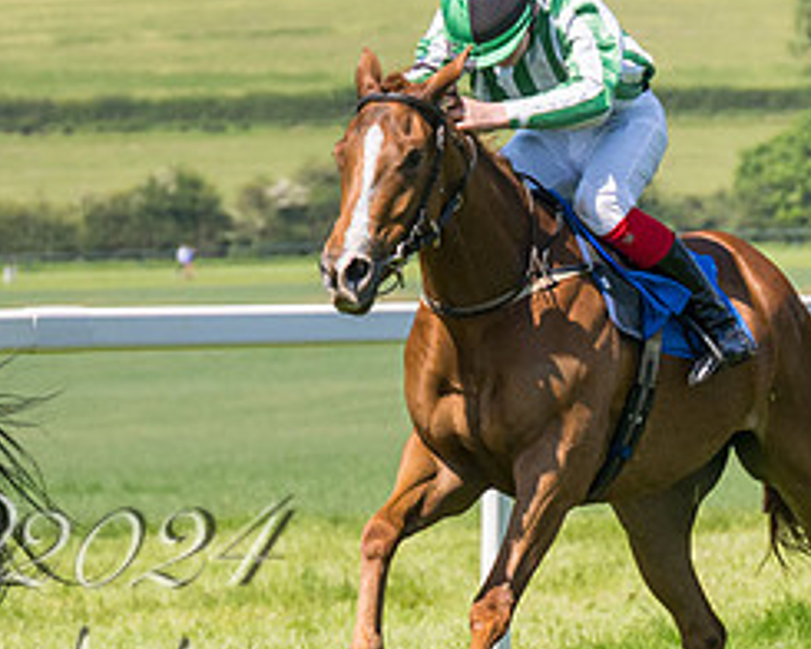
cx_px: -364
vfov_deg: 3.9
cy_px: 326
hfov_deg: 4.8
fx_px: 9649
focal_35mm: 402
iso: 400
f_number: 5
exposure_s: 1/3200
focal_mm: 98
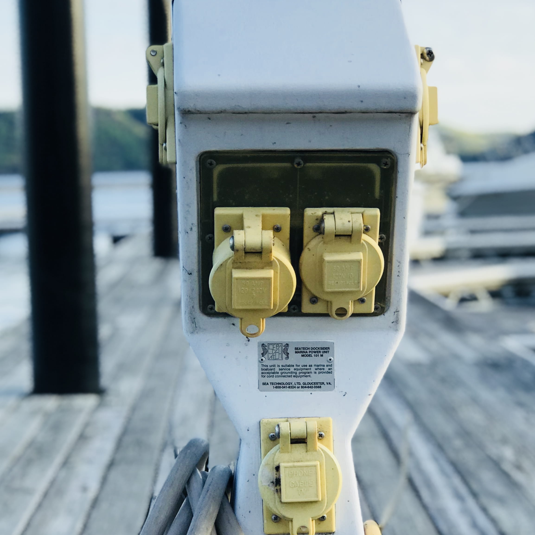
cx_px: 291
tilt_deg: -4.6
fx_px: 1539
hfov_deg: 19.7
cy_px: 321
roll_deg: +1.3
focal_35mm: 88
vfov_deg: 19.7
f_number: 2.8
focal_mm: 6.6
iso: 20
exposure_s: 1/414
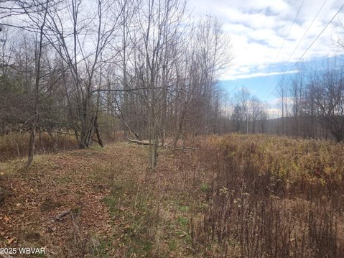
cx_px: 173
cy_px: 128
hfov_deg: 71.6
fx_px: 238
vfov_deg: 56.8
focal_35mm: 24
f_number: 1.8
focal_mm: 5.4
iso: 20
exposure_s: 1/461
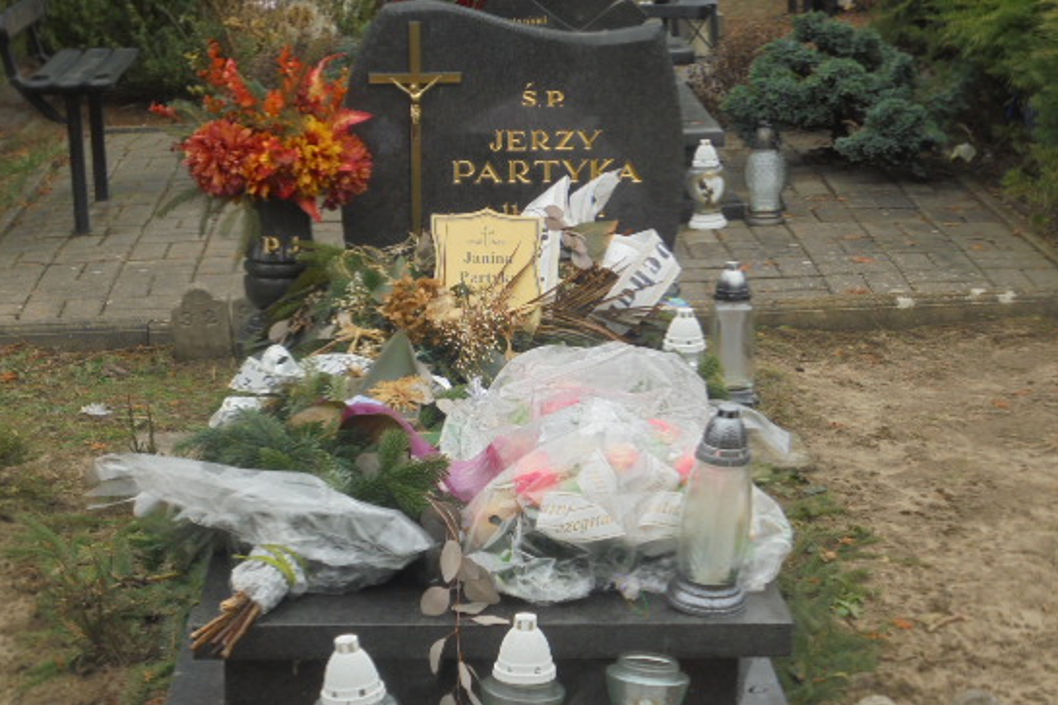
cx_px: 486
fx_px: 2292
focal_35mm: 78
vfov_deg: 17.5
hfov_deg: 26.0
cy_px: 372
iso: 100
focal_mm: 11.5
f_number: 5.6
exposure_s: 1/60
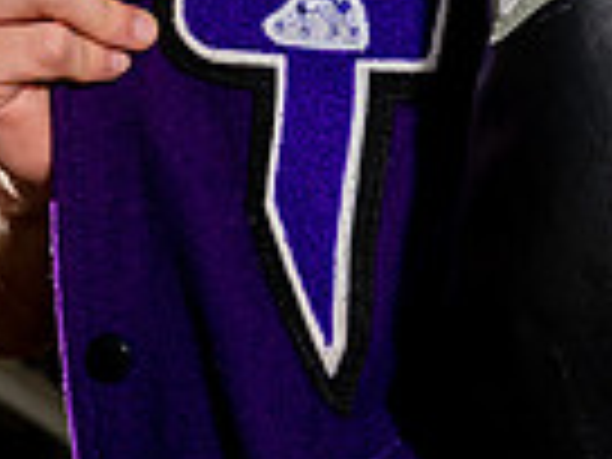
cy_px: -518
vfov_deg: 7.7
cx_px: 212
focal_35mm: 182
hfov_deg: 10.9
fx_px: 3218
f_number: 8
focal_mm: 57
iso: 100
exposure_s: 1/250
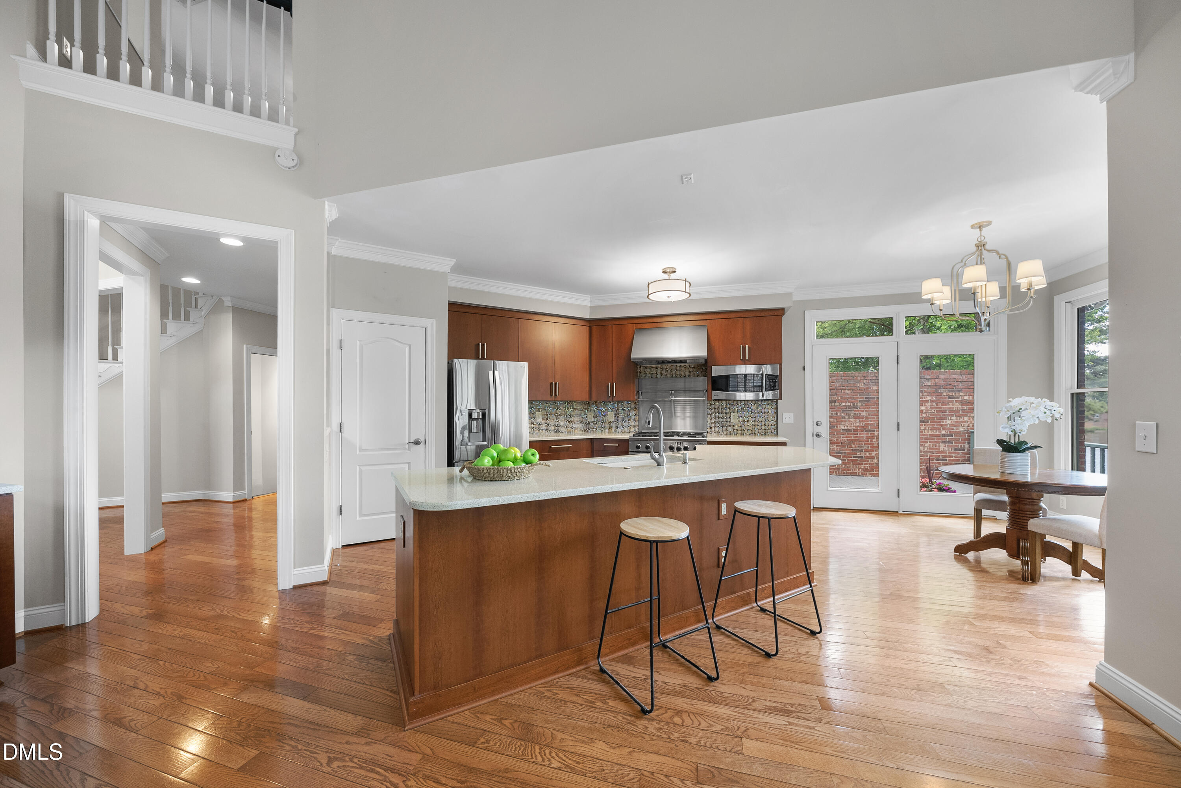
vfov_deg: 90.1
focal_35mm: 12
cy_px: 394
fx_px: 394
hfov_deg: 112.6
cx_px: 590
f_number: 7.1
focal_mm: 12
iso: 800
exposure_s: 1/6
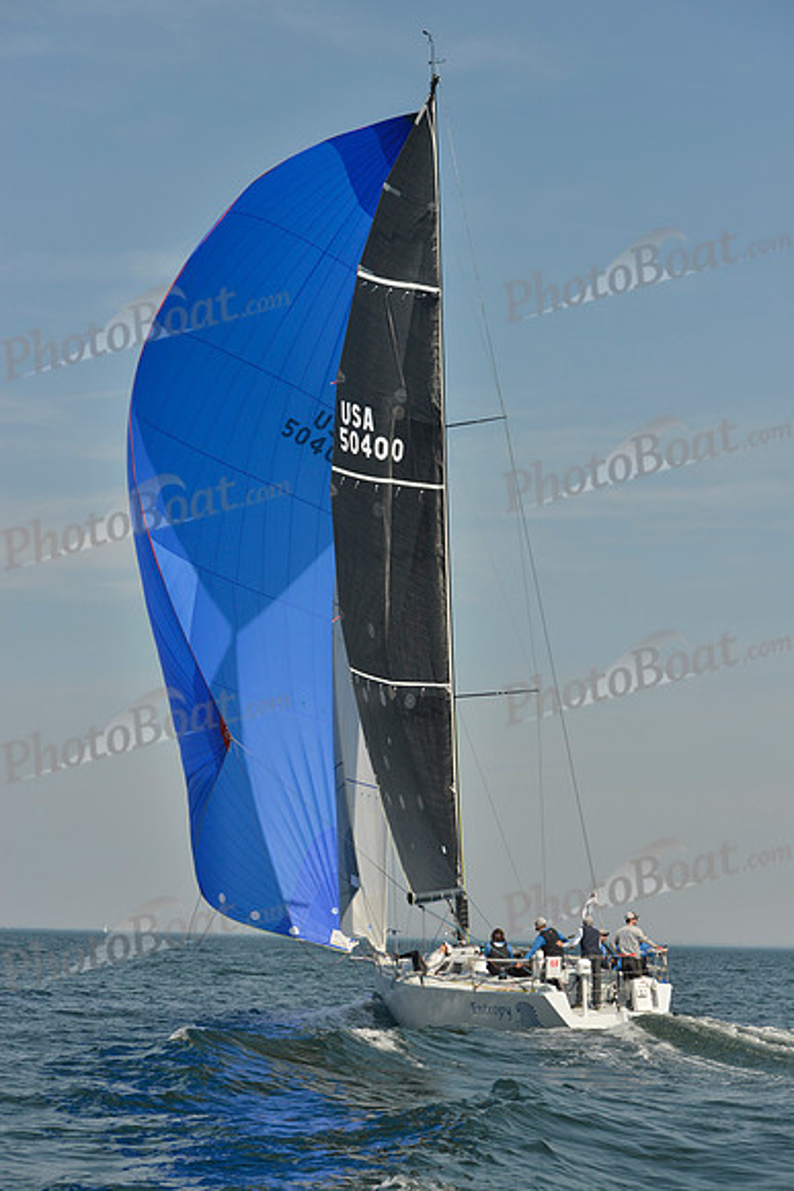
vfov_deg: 28.8
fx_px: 2314
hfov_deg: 19.5
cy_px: 596
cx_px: 397
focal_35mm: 70
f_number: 7.1
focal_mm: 70
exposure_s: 1/1250
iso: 200
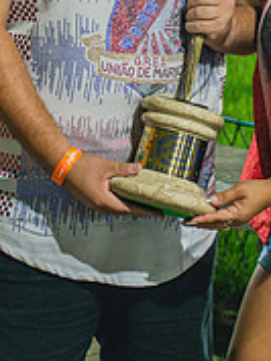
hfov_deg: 7.8
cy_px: -43
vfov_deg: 10.2
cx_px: 204
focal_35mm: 191
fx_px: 1991
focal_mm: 78
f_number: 5.6
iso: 1000
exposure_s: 1/125
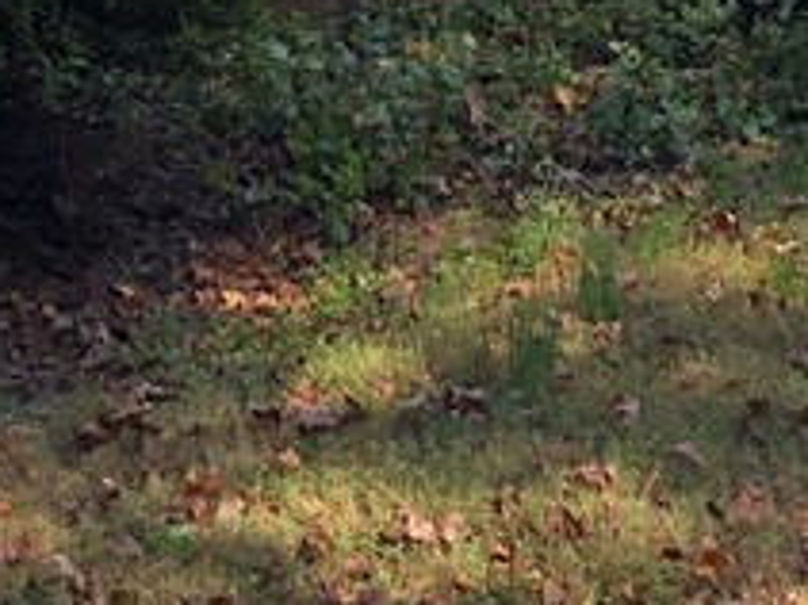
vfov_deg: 10.0
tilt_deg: +0.5
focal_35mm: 136
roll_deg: +1.1
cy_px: -662
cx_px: 716
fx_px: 3173
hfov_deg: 14.4
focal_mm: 3.99
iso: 20
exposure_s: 1/475
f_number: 1.8
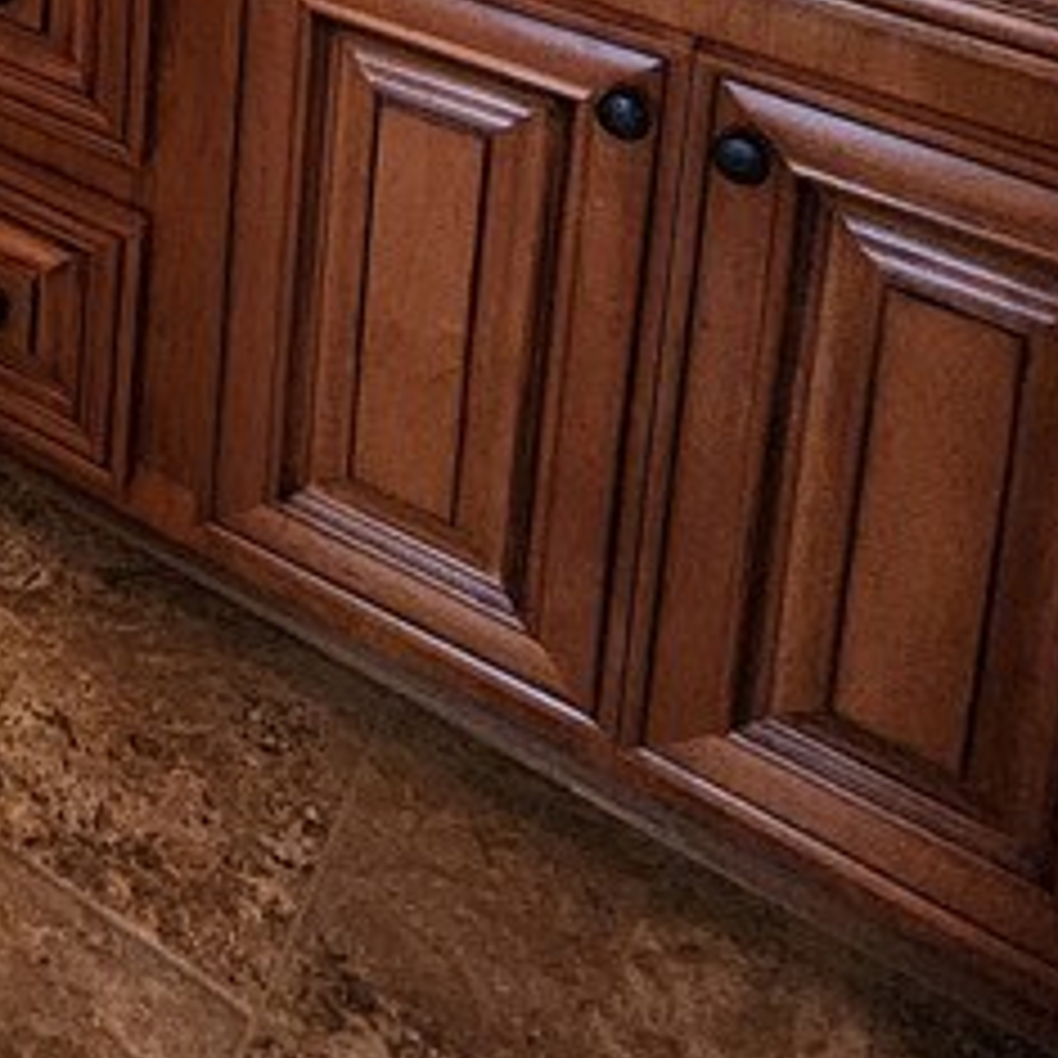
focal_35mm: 50
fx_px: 1729
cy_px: -770
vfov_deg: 22.6
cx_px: -464
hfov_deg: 26.3
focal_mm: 2.2
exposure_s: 1/60
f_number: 2.2
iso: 400
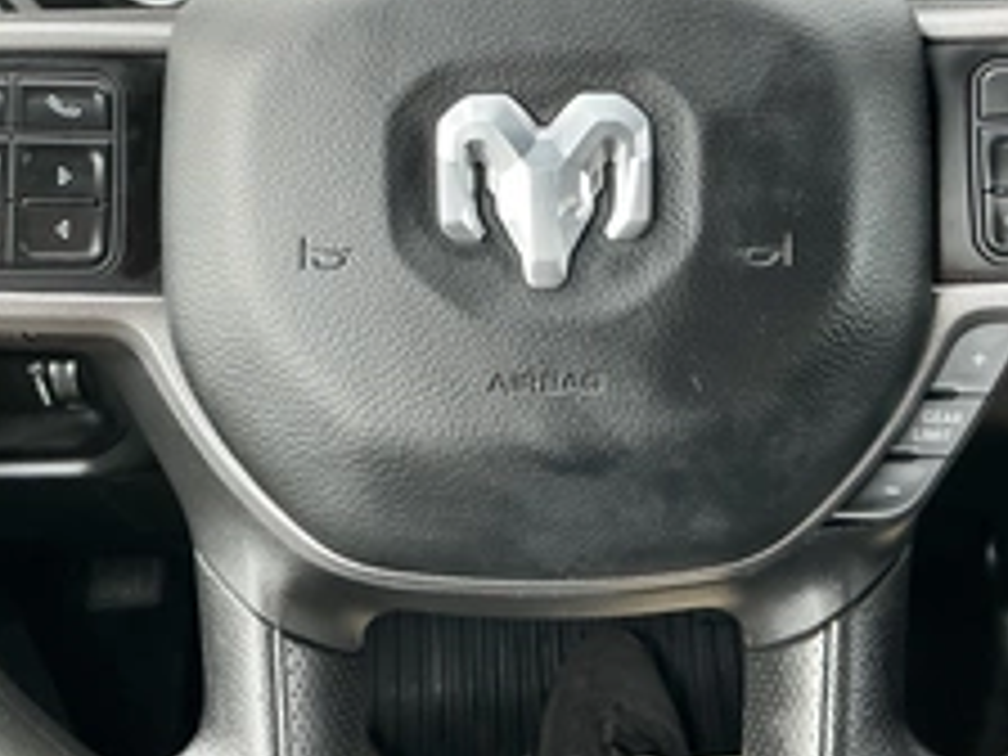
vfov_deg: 28.8
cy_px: 212
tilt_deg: -36.3
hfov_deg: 38.2
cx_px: 549
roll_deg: +7.5
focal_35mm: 50
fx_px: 1456
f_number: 1.8
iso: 64
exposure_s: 1/76
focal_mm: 3
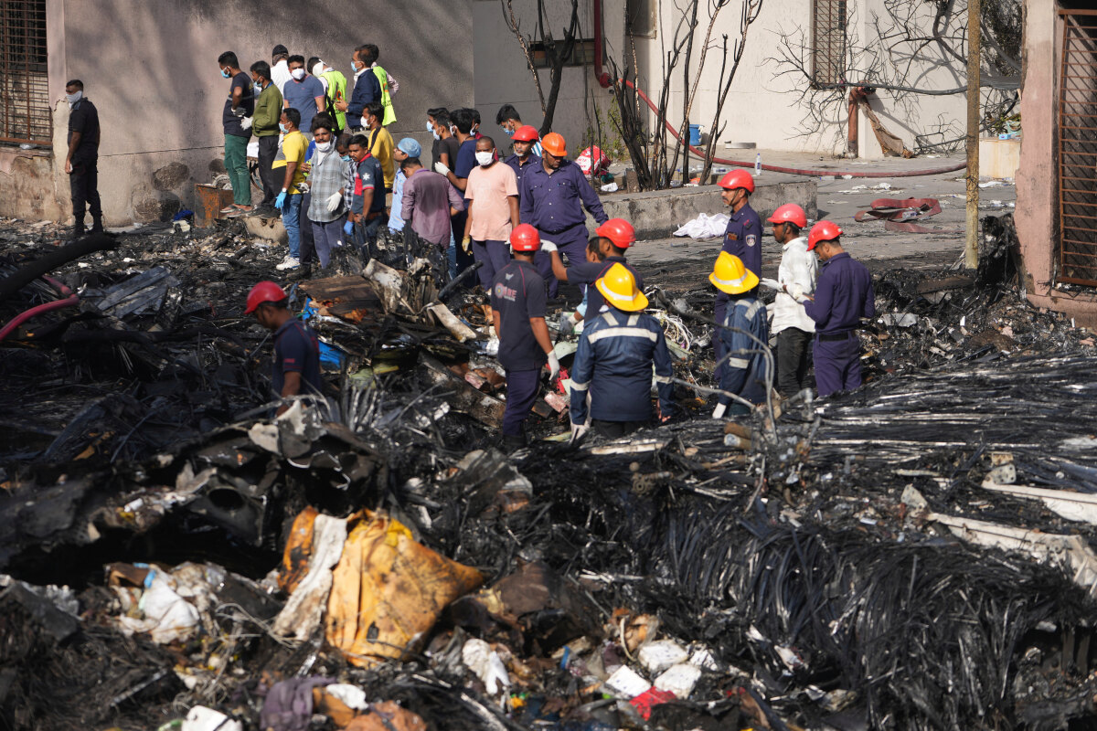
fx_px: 3047
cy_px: 366
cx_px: 548
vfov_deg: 13.7
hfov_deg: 20.4
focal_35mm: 100
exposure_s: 1/640
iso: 100
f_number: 4
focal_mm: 100
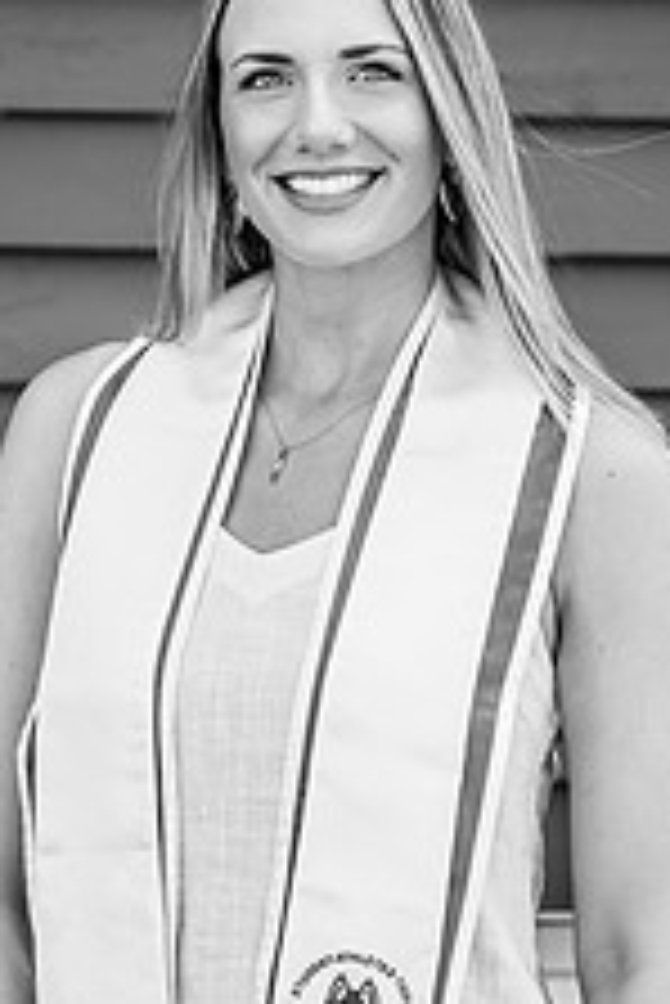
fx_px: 10953
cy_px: 522
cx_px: 333
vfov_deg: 5.2
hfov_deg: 3.5
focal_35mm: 393
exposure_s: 1/250
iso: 100
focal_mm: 130
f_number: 2.8
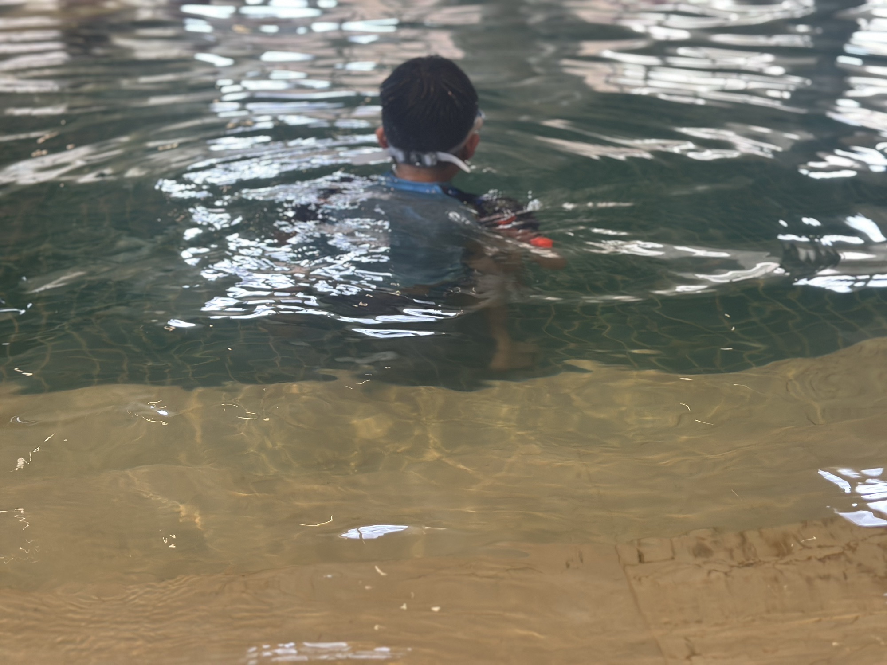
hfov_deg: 39.7
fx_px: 1230
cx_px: 444
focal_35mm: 48
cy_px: 332
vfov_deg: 30.3
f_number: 1.78
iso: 250
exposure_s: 1/50
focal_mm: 6.86
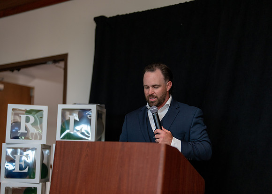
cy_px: 113
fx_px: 479
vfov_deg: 22.9
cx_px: 154
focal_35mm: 62
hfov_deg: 31.6
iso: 250
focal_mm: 50
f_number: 1.2
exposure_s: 1/320
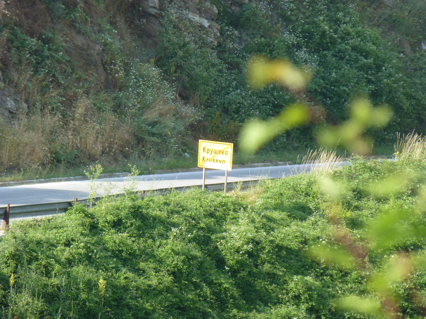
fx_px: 4480
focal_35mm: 364
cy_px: 160
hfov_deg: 5.4
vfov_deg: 4.1
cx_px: 213
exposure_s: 1/100
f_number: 5.9
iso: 100
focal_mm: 65
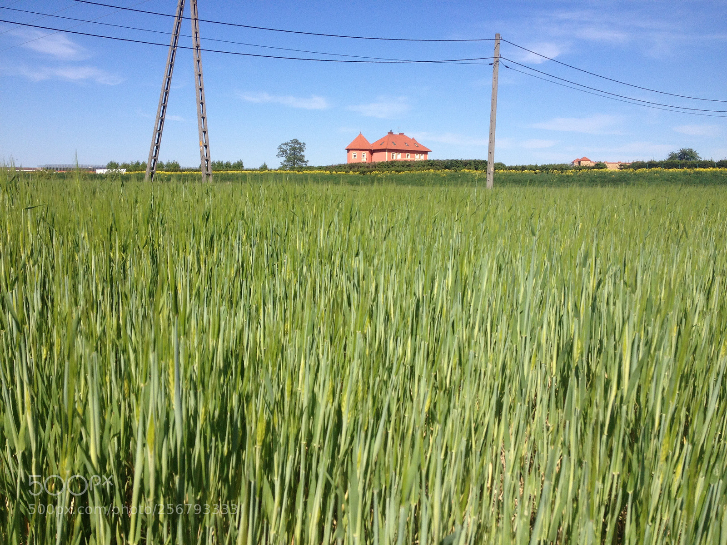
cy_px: 272
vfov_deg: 40.7
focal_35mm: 35
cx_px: 364
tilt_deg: -9.2
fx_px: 735
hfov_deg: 52.6
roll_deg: -1.3
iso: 50
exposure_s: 1/2045
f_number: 2.4
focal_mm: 4.28
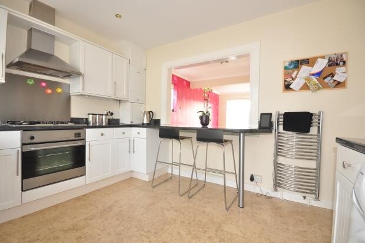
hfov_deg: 100.4
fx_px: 152
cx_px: 182
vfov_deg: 77.2
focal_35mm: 15
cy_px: 122
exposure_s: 1/2
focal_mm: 10
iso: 200
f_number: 11
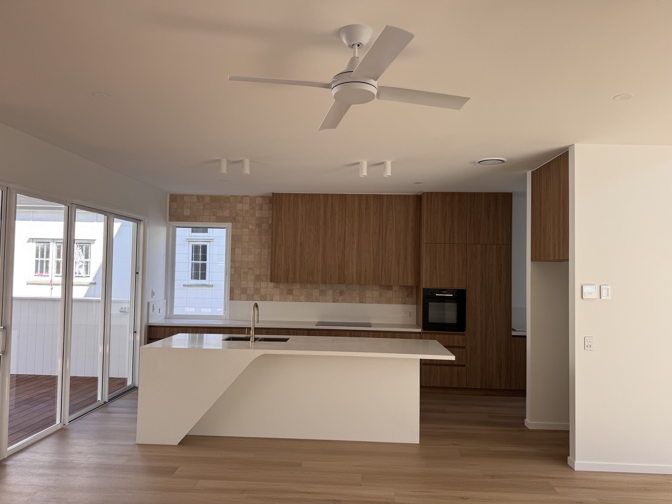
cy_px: 252
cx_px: 336
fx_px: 466
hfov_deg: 71.6
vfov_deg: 56.8
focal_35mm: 24
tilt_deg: +2.3
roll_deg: -1.4
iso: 80
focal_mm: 6.76
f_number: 1.78
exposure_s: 1/495
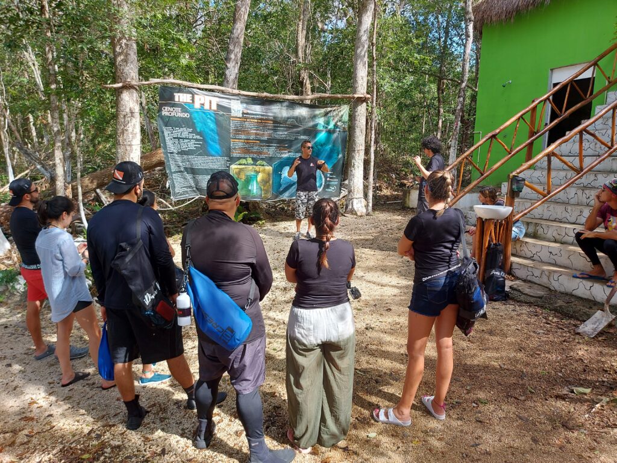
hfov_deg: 71.6
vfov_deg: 56.8
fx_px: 428
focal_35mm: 24
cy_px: 232
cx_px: 308
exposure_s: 1/252
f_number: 1.8
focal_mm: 5.23
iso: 32
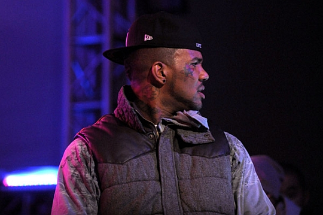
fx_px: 1345
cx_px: 162
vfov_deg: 9.1
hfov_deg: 13.7
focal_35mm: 150
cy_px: 108
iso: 2000
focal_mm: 150
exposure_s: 1/250
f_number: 2.8
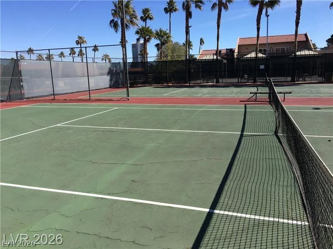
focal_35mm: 29
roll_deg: +1.6
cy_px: 124
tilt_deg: -10.2
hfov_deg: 61.7
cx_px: 166
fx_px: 279
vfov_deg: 48.2
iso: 25
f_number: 2.2
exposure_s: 1/1748
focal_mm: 4.15
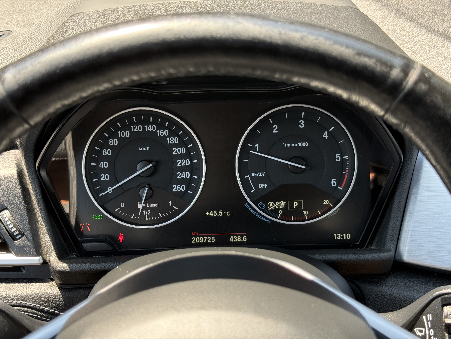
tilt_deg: -27.2
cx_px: 226
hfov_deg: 39.7
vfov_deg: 30.3
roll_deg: +0.8
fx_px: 625
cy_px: 170
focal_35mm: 48
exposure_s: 1/218
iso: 160
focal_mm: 6.76
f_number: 1.78
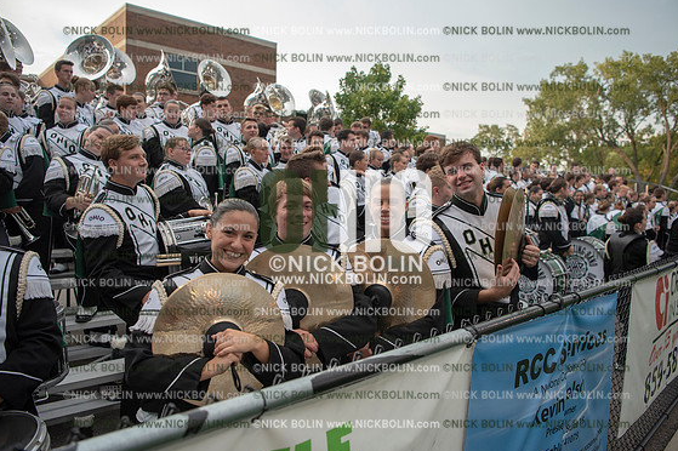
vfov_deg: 47.9
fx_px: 508
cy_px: 227
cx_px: 346
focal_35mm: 27
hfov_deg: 67.4
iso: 800
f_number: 3.2
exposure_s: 1/1000
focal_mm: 26
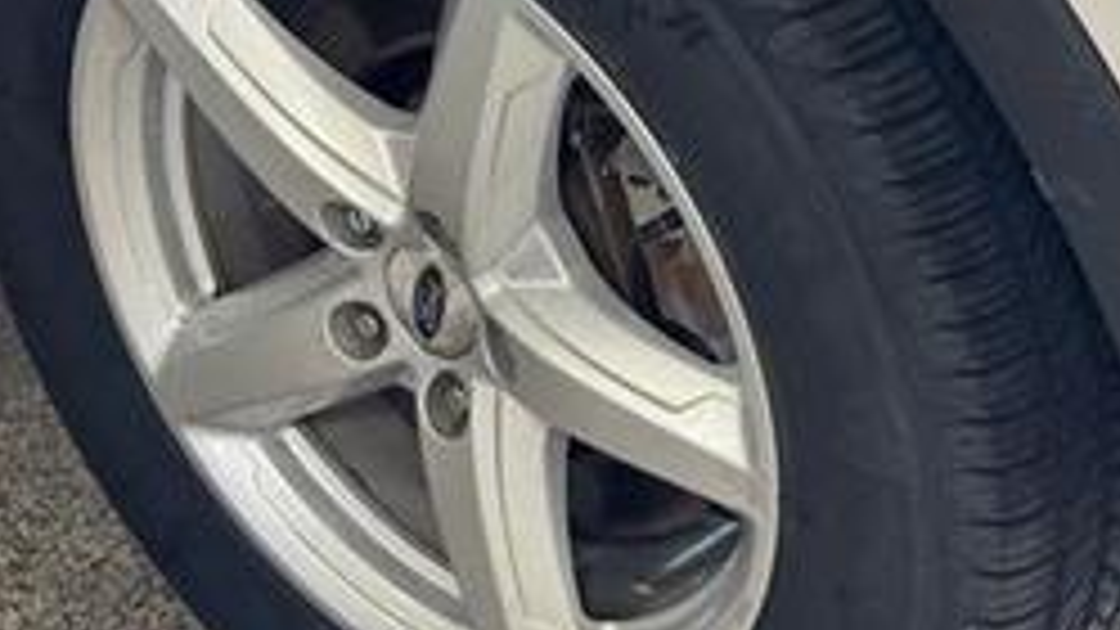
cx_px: 756
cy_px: 126
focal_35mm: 106
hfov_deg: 20.1
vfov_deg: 11.4
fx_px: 3148
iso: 100
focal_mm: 6.76
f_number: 1.78
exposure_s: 1/60
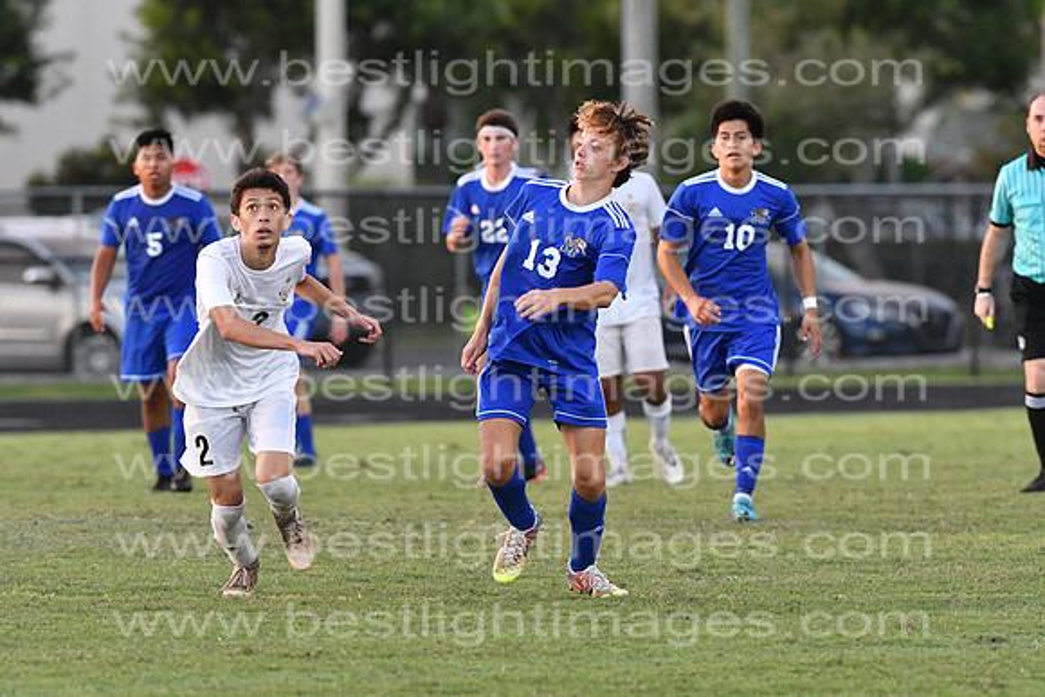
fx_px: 13065
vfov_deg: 3.1
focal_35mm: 450
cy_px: 348
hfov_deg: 4.6
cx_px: 522
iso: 4000
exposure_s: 1/1000
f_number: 4.5
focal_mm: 300
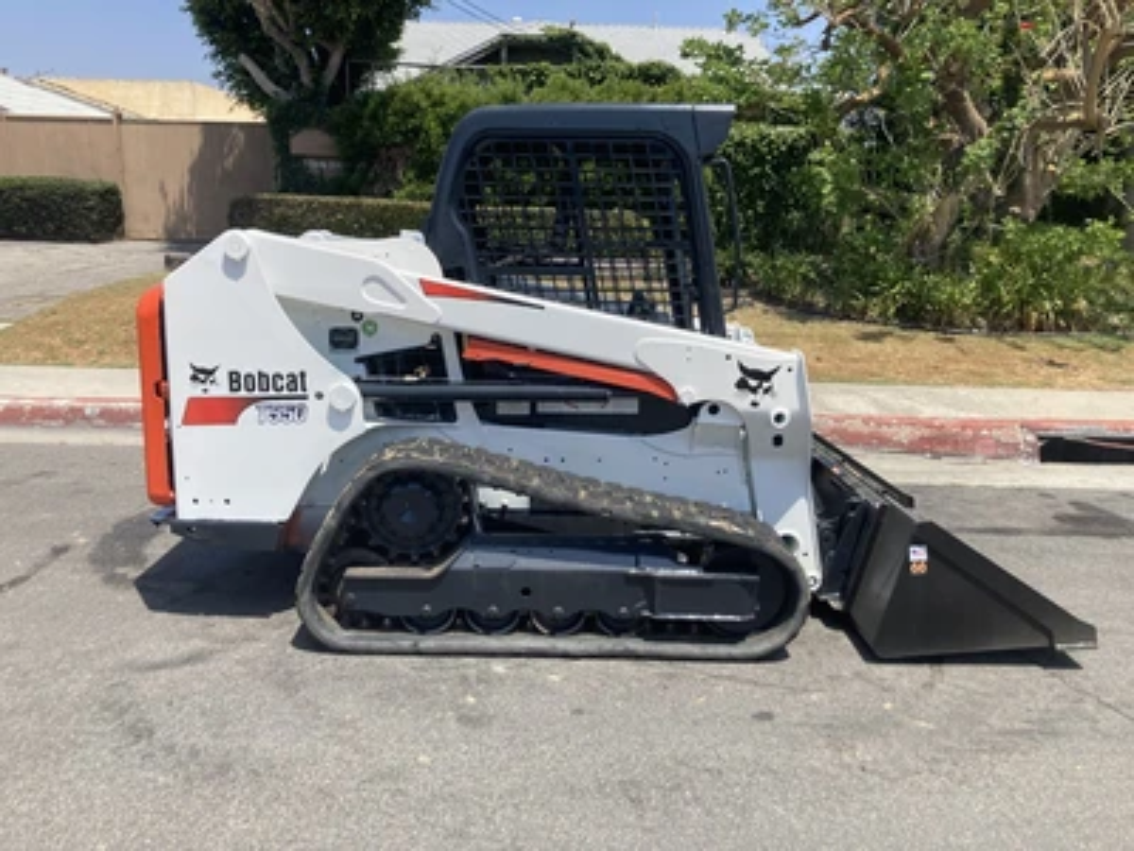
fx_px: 917
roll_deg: -1.3
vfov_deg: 49.7
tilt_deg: -11.8
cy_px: 426
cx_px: 567
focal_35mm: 28
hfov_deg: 63.4
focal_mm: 3.99
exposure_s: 1/1869
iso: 20
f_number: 1.8
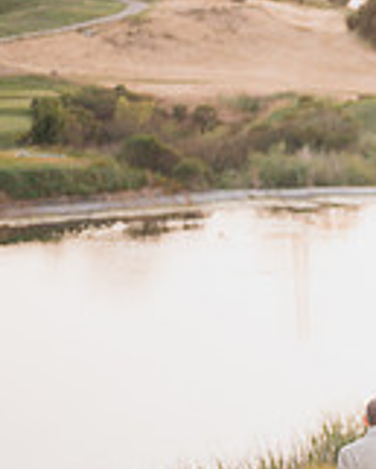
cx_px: 673
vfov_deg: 11.4
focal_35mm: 169
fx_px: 2349
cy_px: 368
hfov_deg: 8.8
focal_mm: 50
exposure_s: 1/200
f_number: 1.2
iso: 125
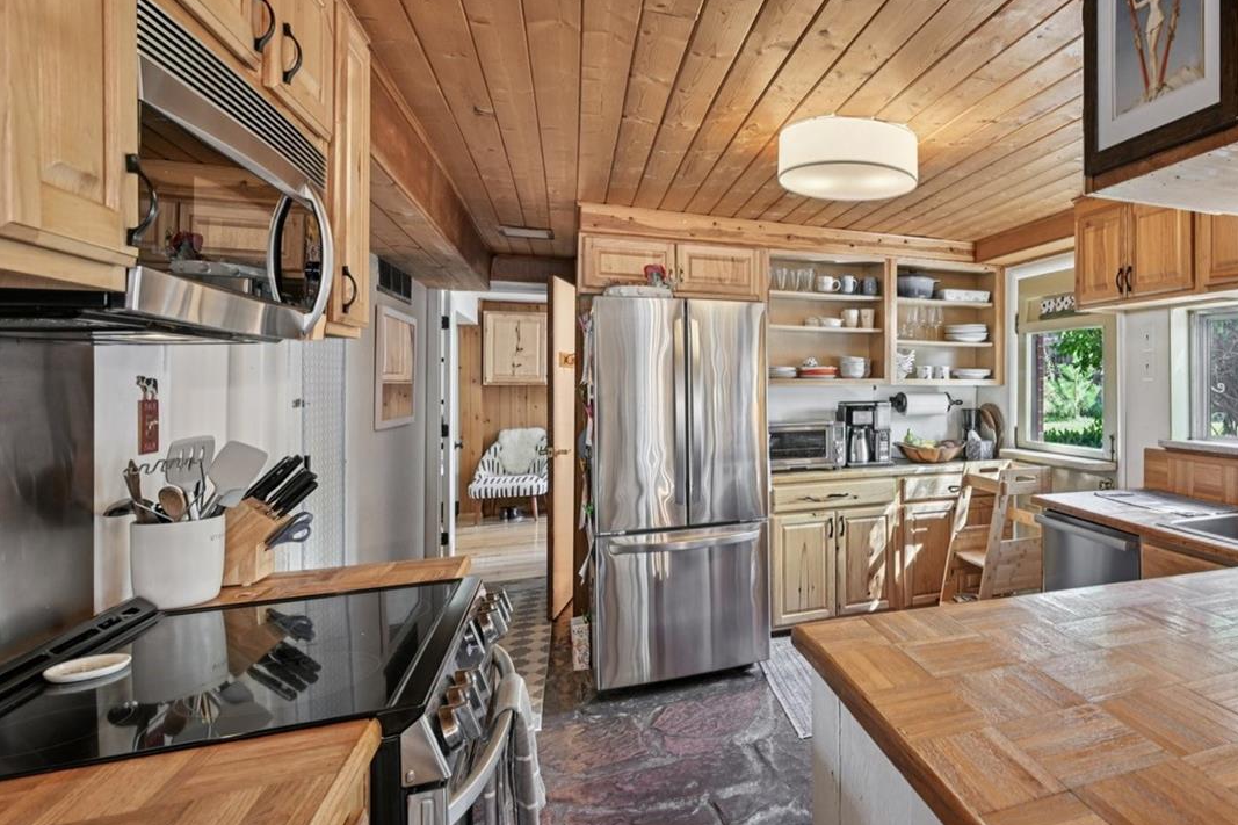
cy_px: 371
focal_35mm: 21
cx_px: 907
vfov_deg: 59.4
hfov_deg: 76.1
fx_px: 722
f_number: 7.1
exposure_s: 1/8
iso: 400
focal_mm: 14
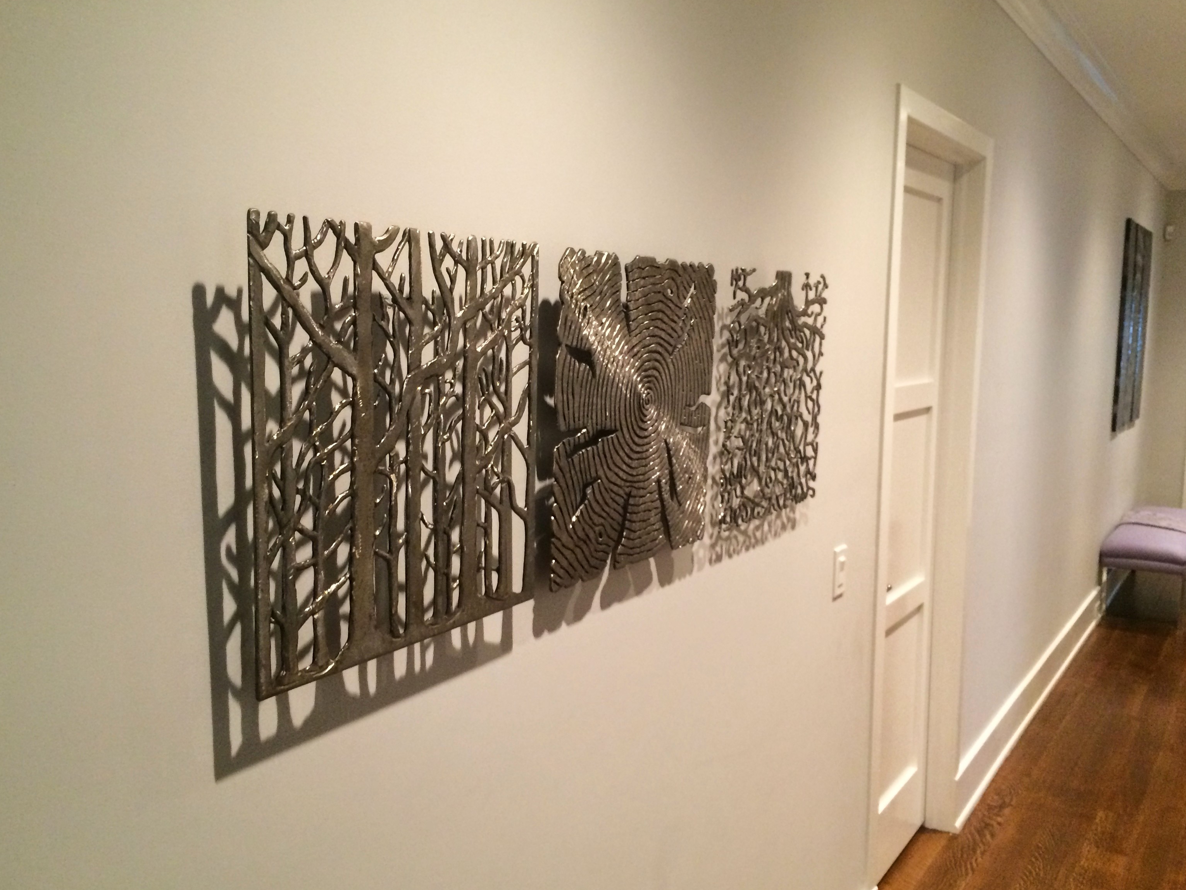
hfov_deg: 56.8
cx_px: 595
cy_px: 463
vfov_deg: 44.2
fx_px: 1096
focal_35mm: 32
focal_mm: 4.12
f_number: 2.2
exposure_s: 1/30
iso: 250
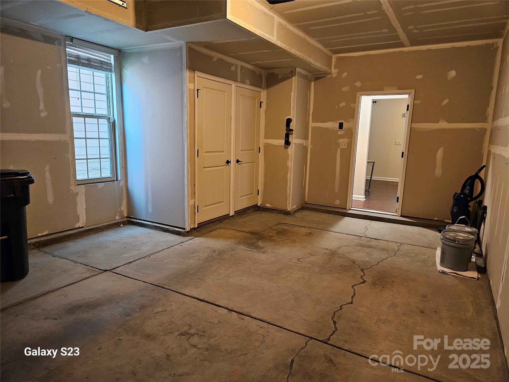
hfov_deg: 73.9
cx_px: 254
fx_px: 338
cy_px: 191
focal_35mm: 23
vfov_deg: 58.9
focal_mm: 5.4
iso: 800
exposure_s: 1/60
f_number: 1.8
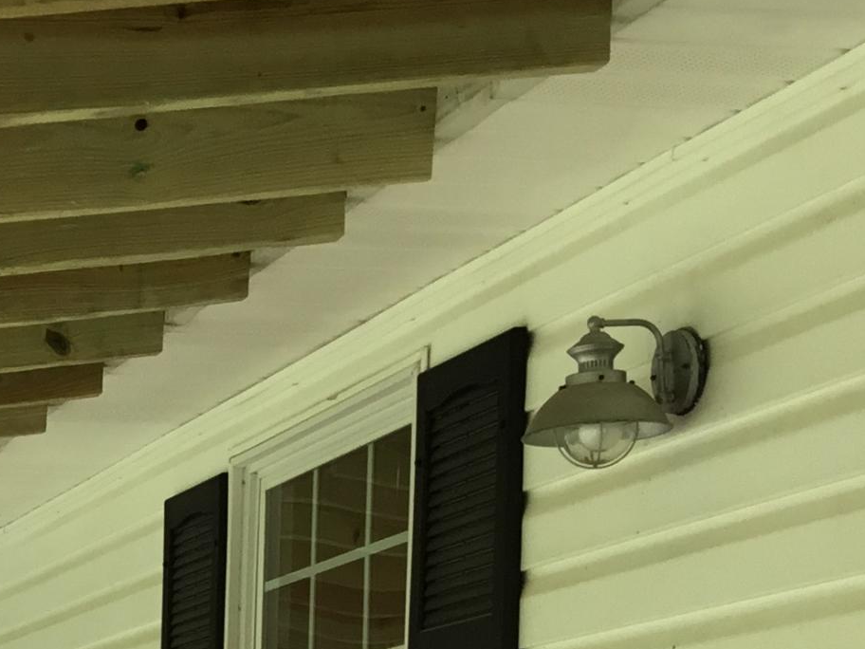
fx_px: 2549
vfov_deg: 13.5
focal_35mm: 102
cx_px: -244
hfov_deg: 18.0
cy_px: 1025
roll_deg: +0.3
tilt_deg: -3.8
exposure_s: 1/60
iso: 25
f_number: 2.4
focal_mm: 3.3
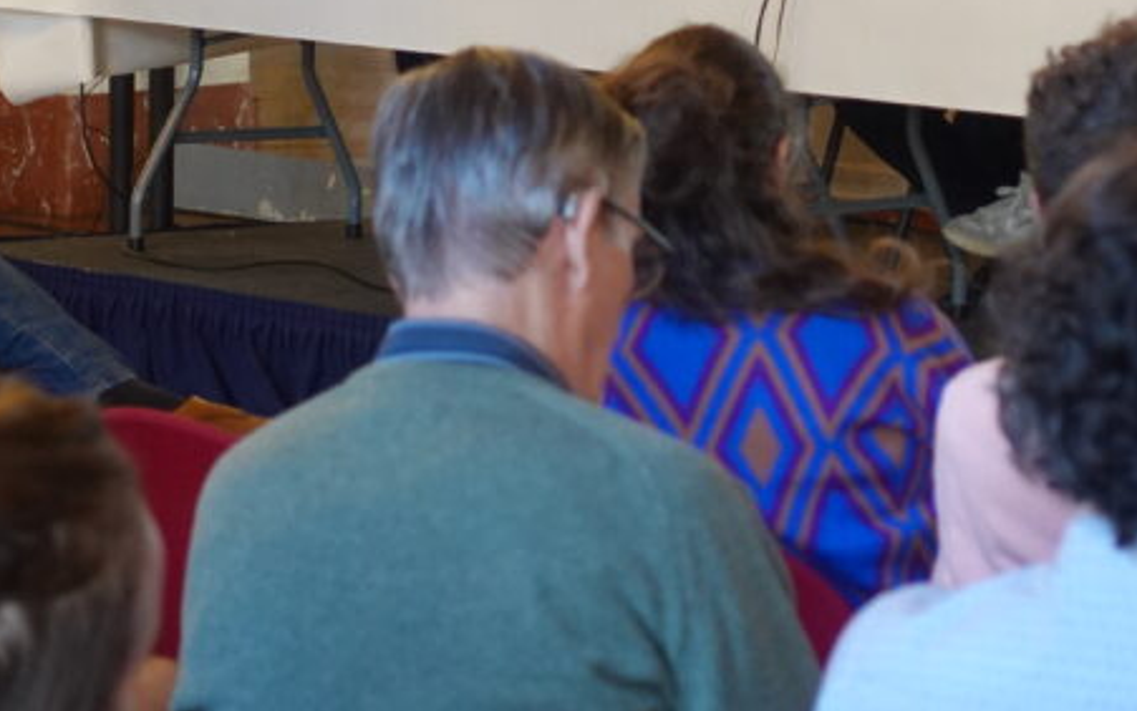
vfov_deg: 8.1
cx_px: 698
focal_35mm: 162
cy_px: -21
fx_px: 5021
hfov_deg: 12.9
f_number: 2.8
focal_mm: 25.7
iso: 800
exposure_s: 1/80
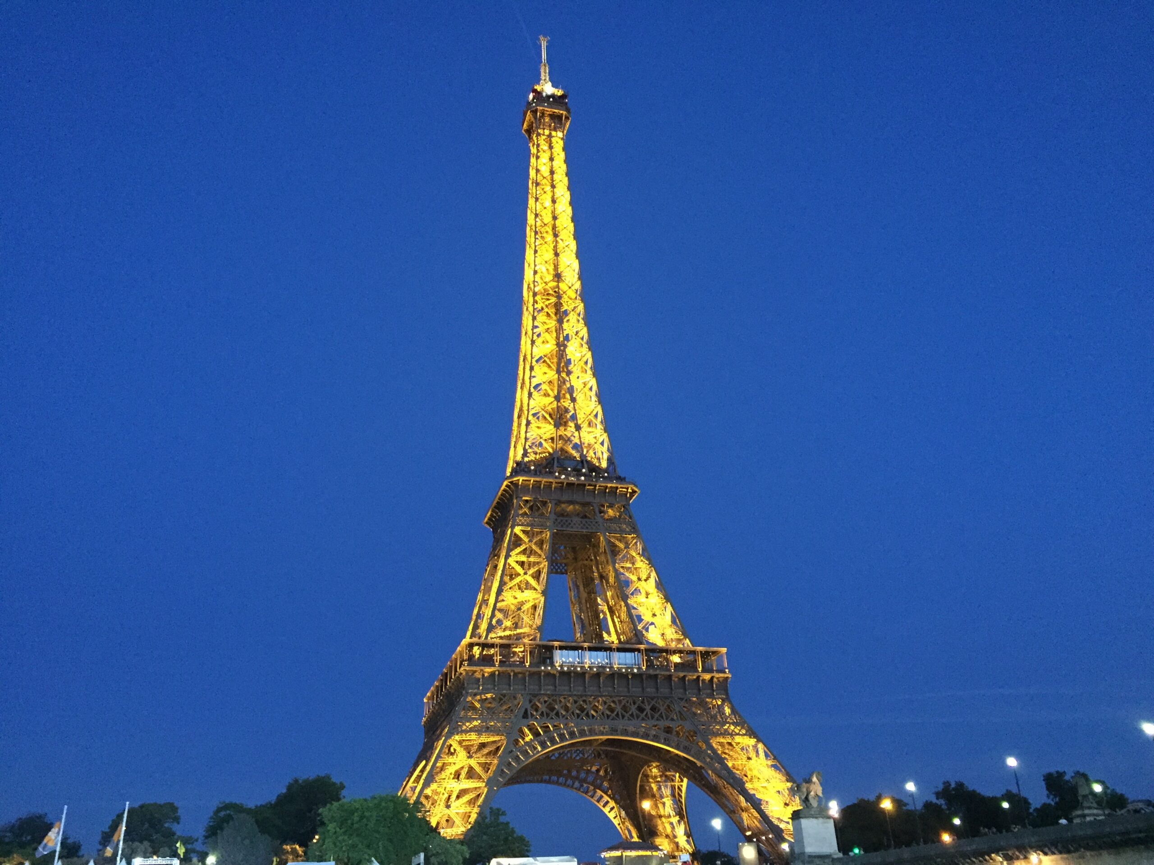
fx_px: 967
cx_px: 577
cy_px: 432
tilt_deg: +26.1
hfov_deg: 61.7
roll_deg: +2.0
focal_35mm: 29
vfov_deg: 48.2
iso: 250
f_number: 2.2
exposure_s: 1/15
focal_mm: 4.2
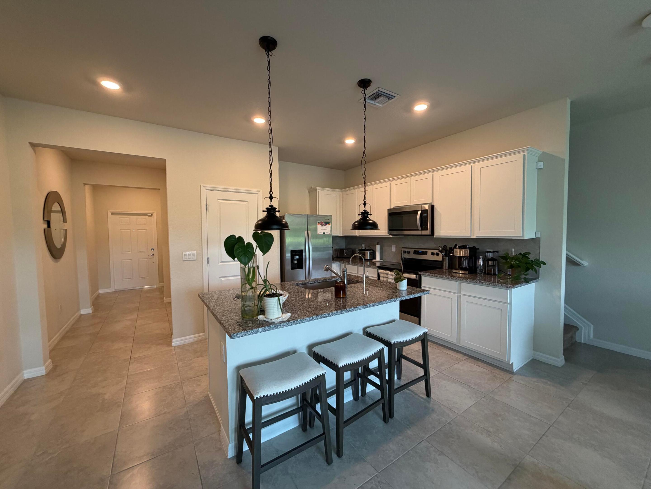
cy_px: 244
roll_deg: +0.2
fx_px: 263
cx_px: 326
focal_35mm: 14
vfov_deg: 85.7
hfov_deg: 102.1
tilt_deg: -3.3
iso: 320
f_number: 2.2
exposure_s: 1/120
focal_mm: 2.22
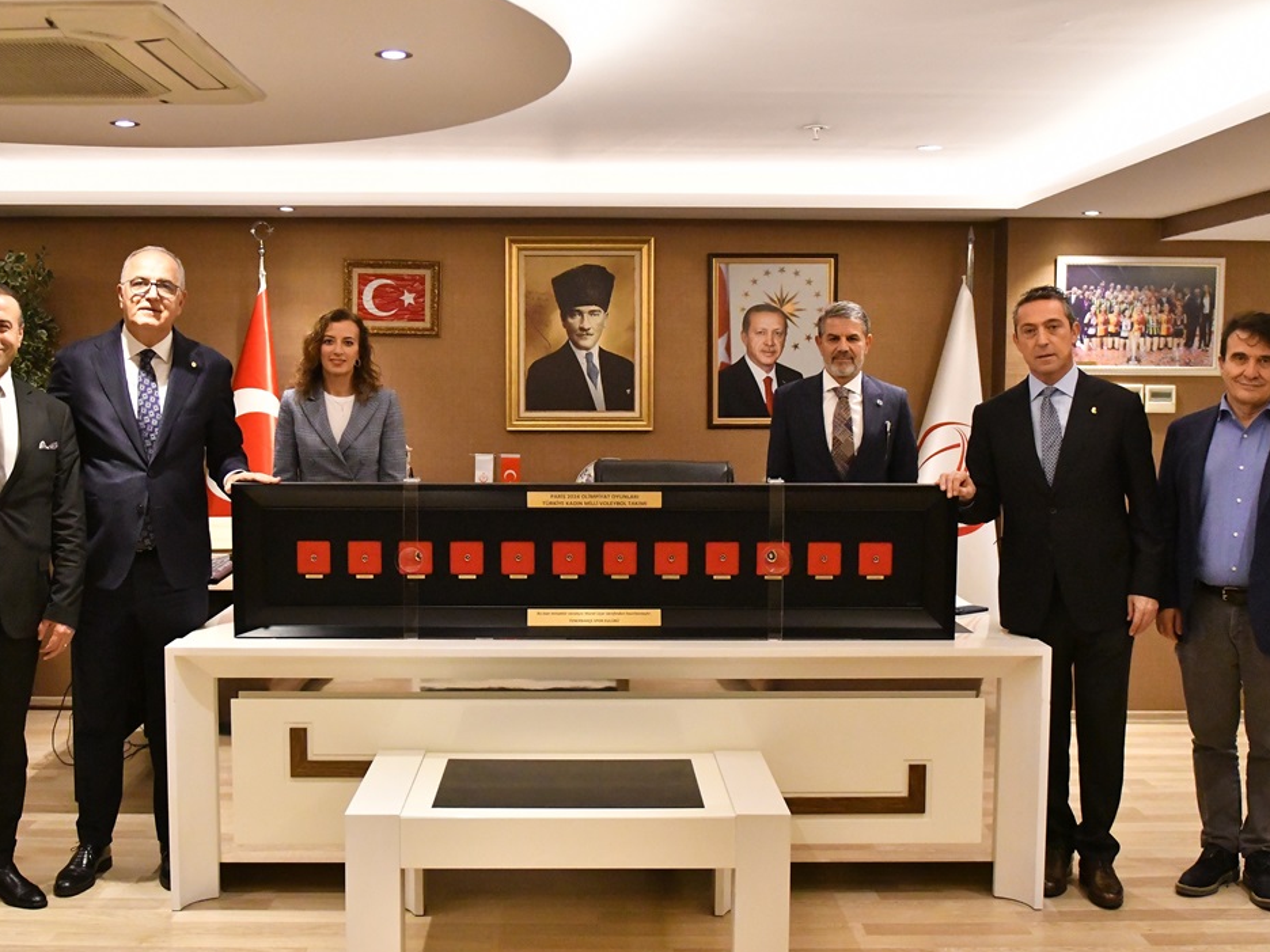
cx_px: 594
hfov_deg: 46.8
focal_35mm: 40
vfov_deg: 36.0
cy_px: 482
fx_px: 1467
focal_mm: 24
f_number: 2.8
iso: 6400
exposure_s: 1/500
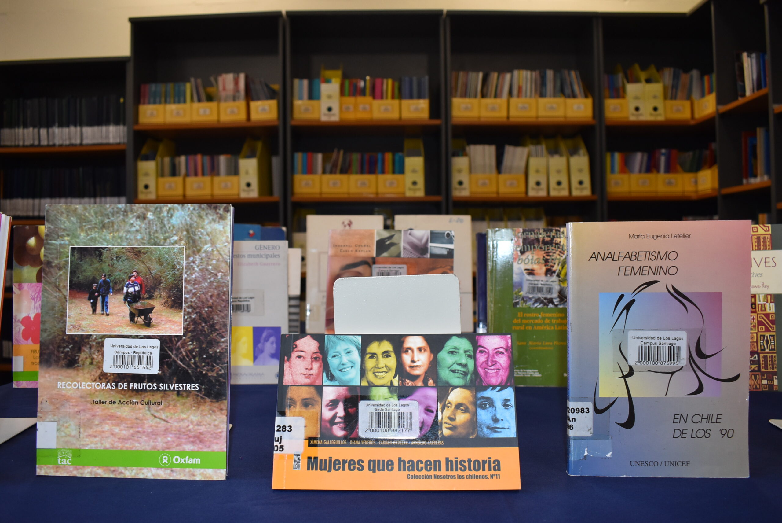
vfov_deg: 43.7
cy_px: 262
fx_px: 652
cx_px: 391
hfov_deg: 61.9
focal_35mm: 30
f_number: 5
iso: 800
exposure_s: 1/100
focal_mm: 20
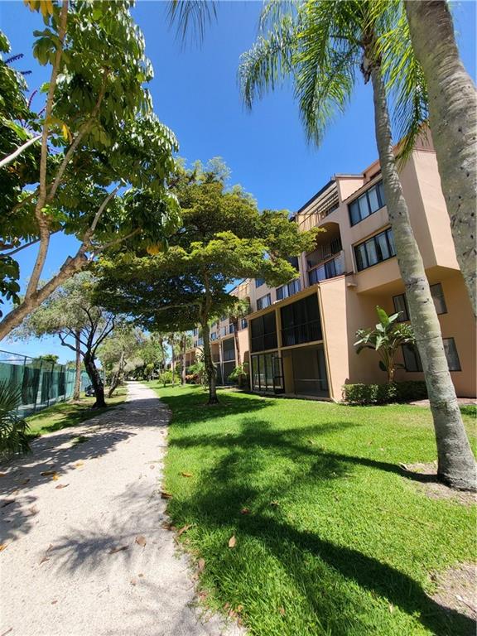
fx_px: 239
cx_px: 238
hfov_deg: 89.9
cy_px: 318
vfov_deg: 106.2
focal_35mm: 13
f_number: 2.2
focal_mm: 1.74
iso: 32
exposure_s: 1/794
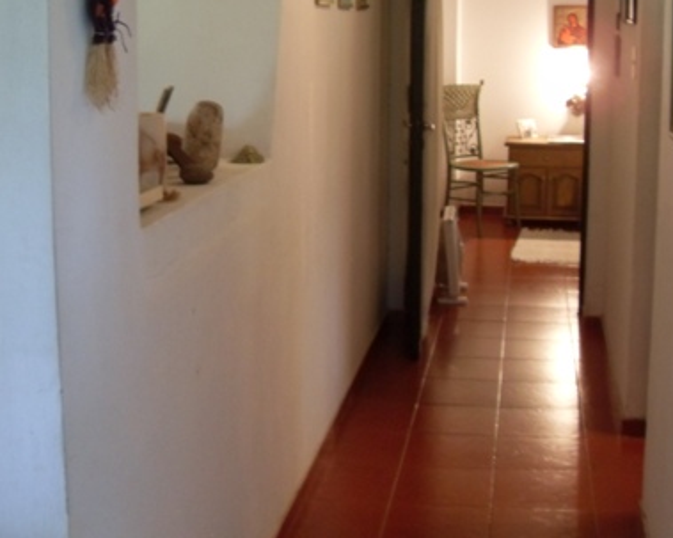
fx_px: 1115
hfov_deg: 33.3
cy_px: 169
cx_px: 440
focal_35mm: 56
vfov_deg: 26.9
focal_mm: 6.3
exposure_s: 1/8
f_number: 2.8
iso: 200
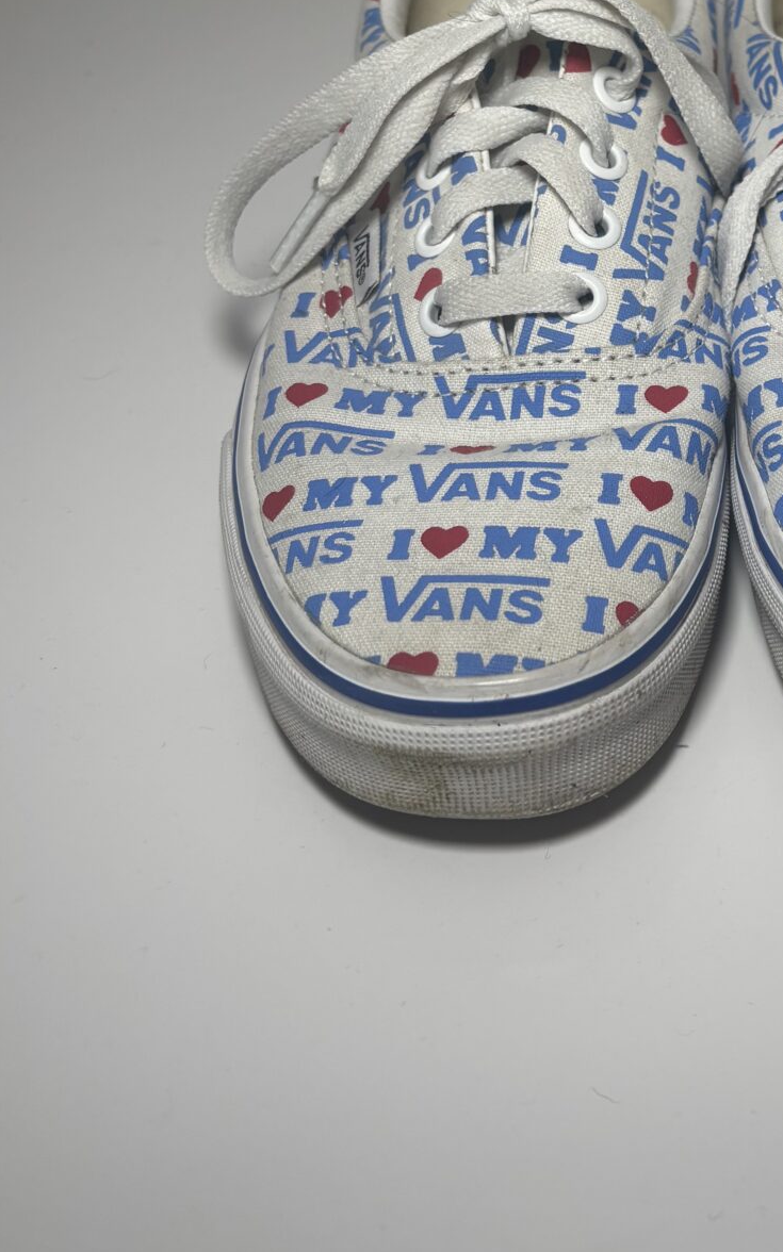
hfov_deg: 25.8
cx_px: 748
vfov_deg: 40.9
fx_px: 1639
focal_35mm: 48
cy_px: 345
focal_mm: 5.96
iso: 50
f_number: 1.6
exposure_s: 1/120
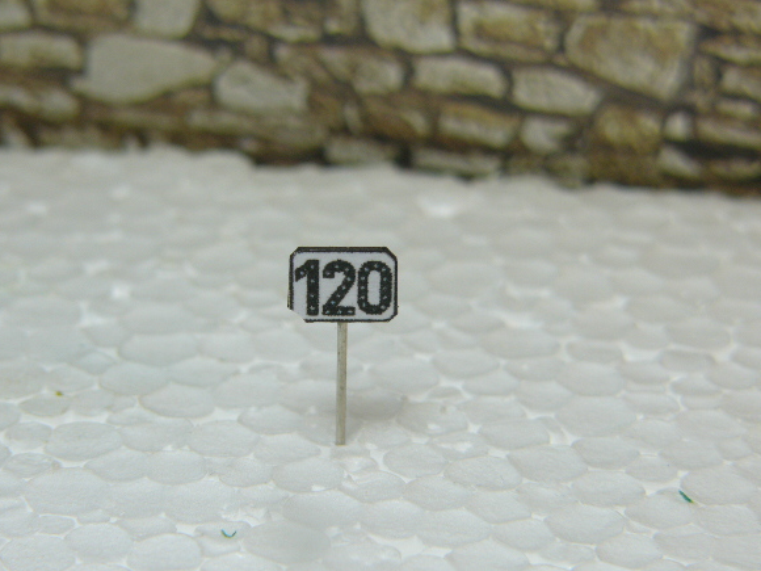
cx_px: 361
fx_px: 2792
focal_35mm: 127
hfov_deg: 15.5
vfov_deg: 11.7
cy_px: 278
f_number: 4
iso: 50
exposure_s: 1/200
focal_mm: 19.1
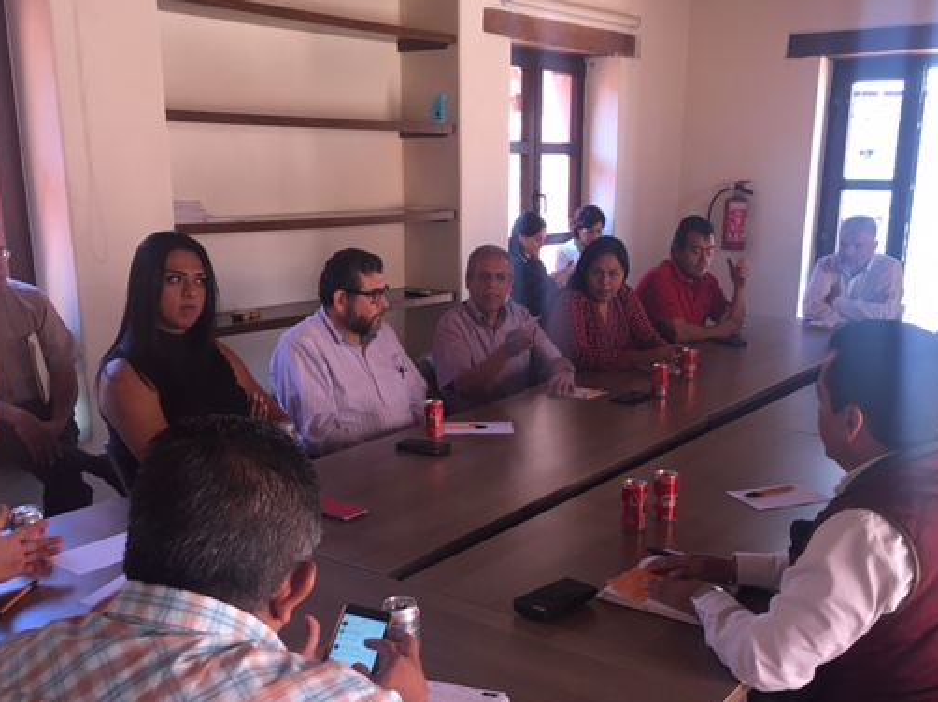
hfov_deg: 50.2
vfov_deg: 38.4
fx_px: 1002
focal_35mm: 37
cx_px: 469
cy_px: 431
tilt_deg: -16.4
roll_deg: -0.4
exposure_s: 1/30
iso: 64
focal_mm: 4.15
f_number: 2.2
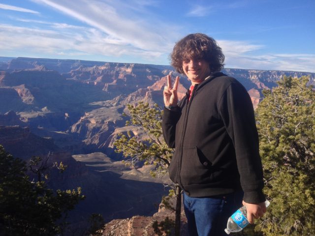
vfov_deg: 40.7
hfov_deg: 52.6
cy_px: 118
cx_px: 158
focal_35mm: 35
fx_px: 318
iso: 50
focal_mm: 4.28
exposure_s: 1/836
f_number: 2.4
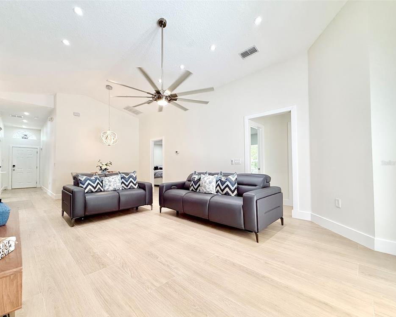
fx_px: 176
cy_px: 163
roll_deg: +0.6
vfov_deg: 84.0
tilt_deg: +1.7
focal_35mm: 15
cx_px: 190
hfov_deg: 96.8
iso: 160
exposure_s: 1/120
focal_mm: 2.22
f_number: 2.2
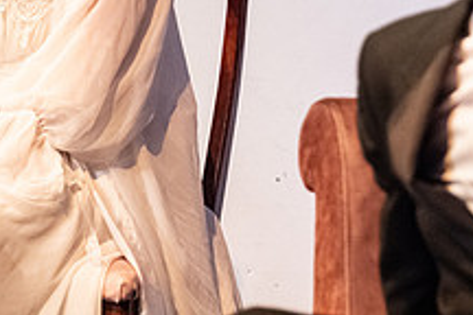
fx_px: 4086
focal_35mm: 311
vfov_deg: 4.4
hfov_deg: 6.6
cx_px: 263
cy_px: -14
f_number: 2.8
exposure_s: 1/250
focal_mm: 77.3
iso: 2500
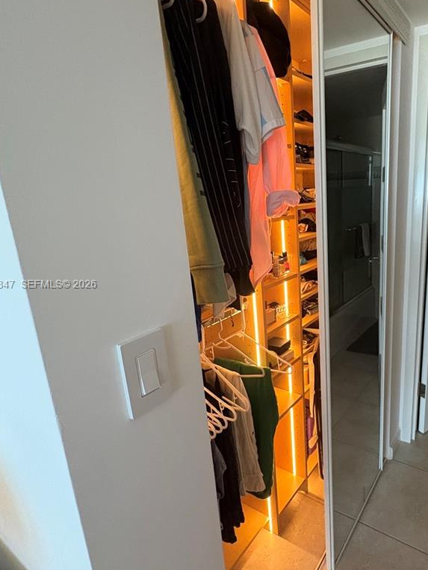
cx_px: 294
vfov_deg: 76.4
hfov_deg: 59.3
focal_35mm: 22
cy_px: 285
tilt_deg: -13.8
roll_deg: +2.4
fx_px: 363
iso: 500
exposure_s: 1/60
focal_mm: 2.22
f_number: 2.2
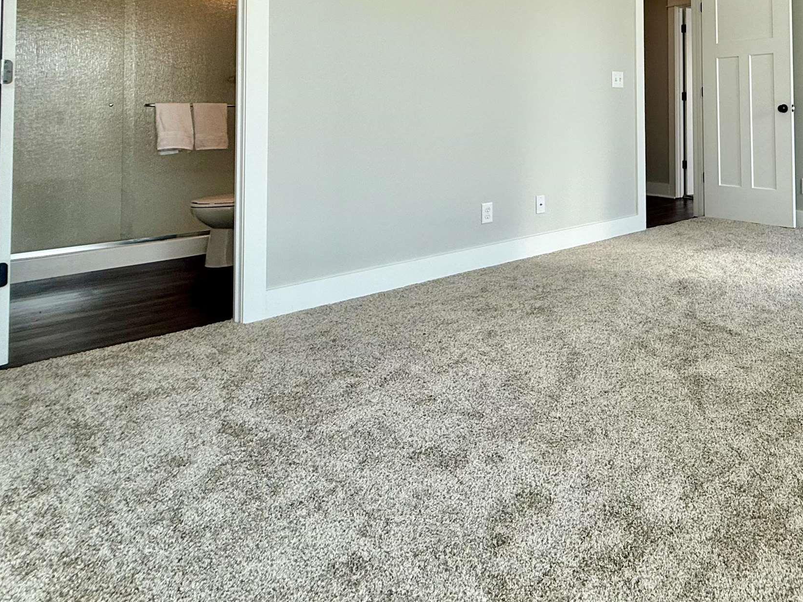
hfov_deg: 63.0
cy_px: 92
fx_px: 603
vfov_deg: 48.9
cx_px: 611
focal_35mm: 26
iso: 50
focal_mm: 2.22
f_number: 2.2
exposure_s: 1/120
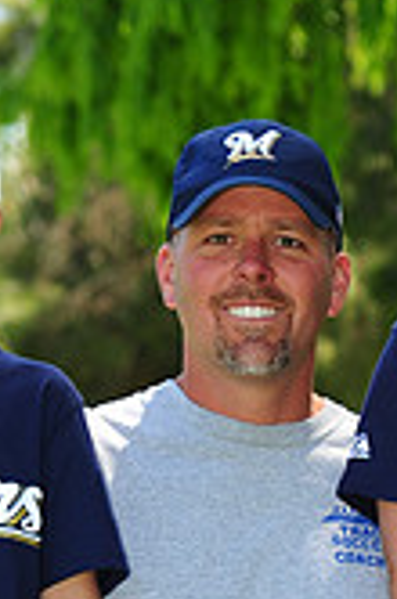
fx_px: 4534
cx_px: 231
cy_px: 761
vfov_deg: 7.5
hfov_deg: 5.0
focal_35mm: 273
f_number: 4.5
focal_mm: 78
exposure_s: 1/250
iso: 200
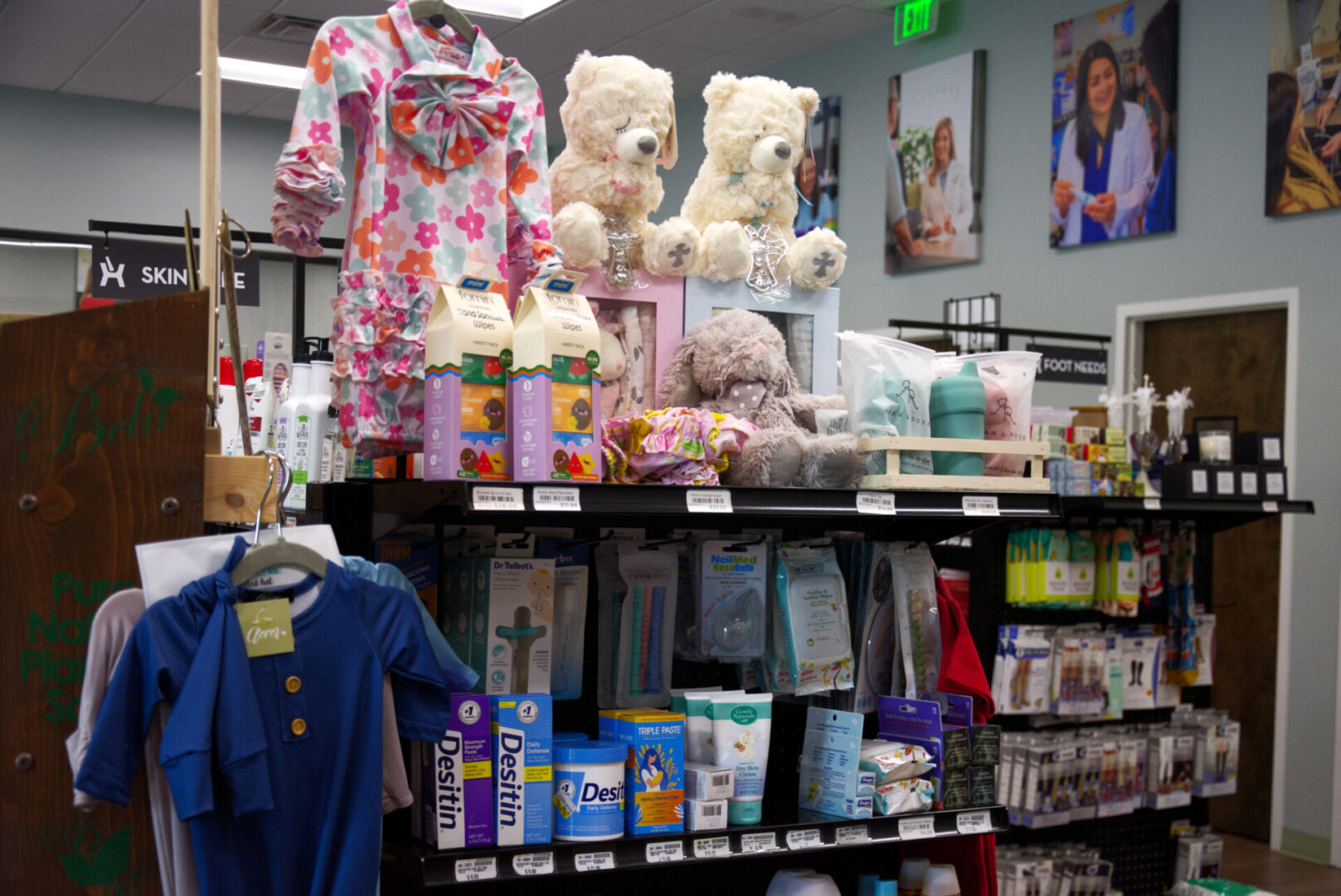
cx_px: 670
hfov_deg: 41.1
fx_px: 1789
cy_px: 448
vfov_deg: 28.1
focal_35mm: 48
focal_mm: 32
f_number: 4.2
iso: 800
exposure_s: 1/40
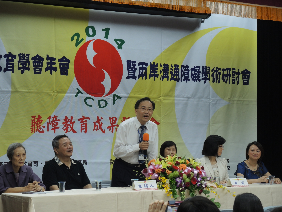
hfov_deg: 18.7
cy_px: 106
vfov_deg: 14.1
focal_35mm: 105
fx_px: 855
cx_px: 141
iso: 320
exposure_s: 1/60
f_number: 3.5
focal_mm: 22.1
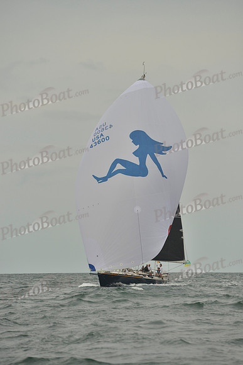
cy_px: 182
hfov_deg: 9.2
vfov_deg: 13.7
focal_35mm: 150
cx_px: 122
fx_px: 1518
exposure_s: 1/1250
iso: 400
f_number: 5
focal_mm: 150
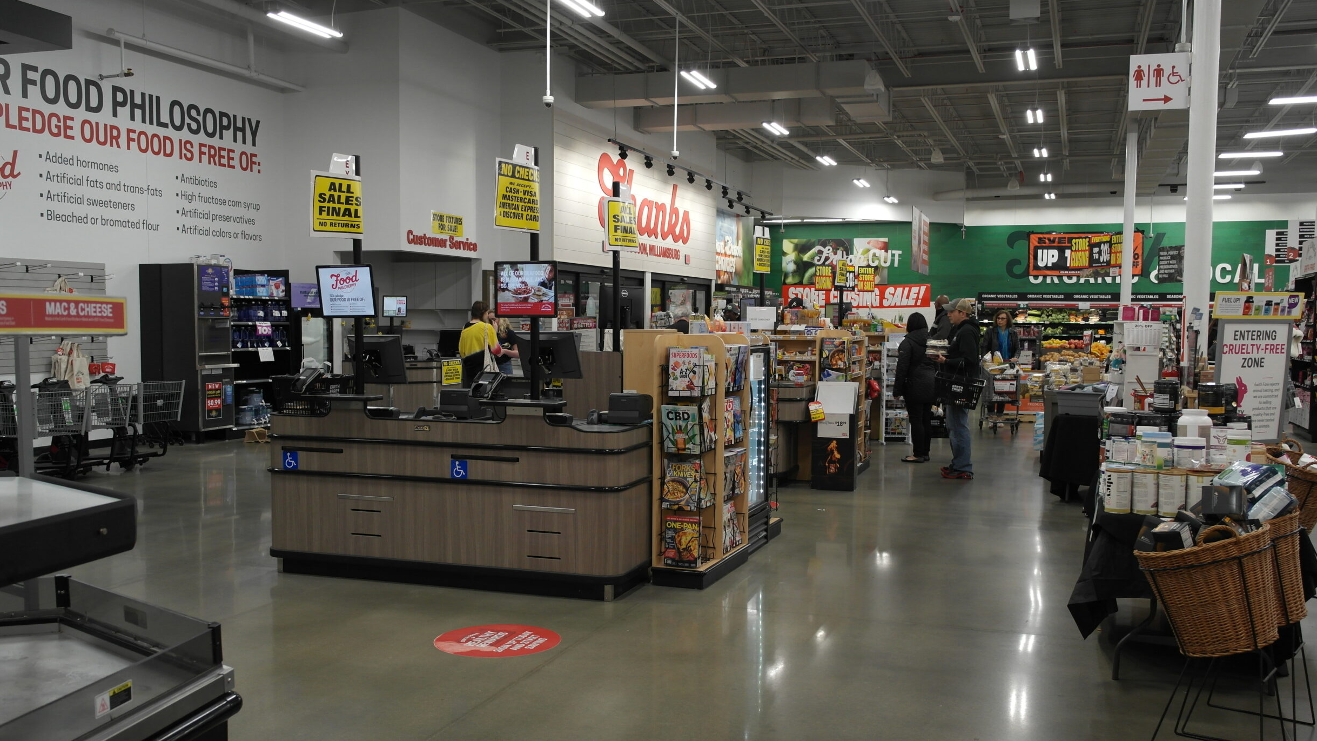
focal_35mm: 33
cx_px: 656
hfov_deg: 59.5
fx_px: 1152
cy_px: 385
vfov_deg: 35.6
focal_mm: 20
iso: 400
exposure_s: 1/80
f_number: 3.5
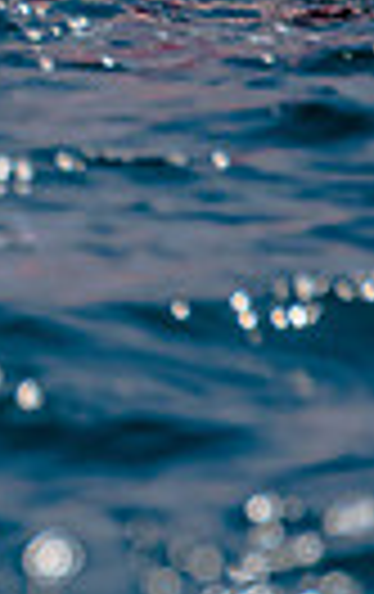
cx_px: -734
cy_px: 25
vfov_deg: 0.7
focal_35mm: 2829
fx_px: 45937
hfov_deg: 0.5
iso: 200
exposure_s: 1/2500
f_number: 5.6
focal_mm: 400
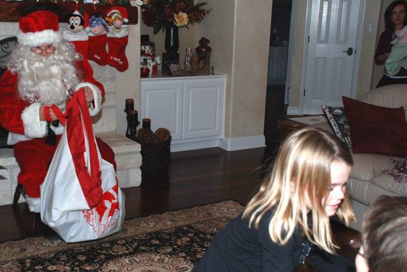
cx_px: 161
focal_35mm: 44
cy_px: 128
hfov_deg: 44.2
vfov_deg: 30.6
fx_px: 498
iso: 200
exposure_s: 1/60
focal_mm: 24
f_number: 4
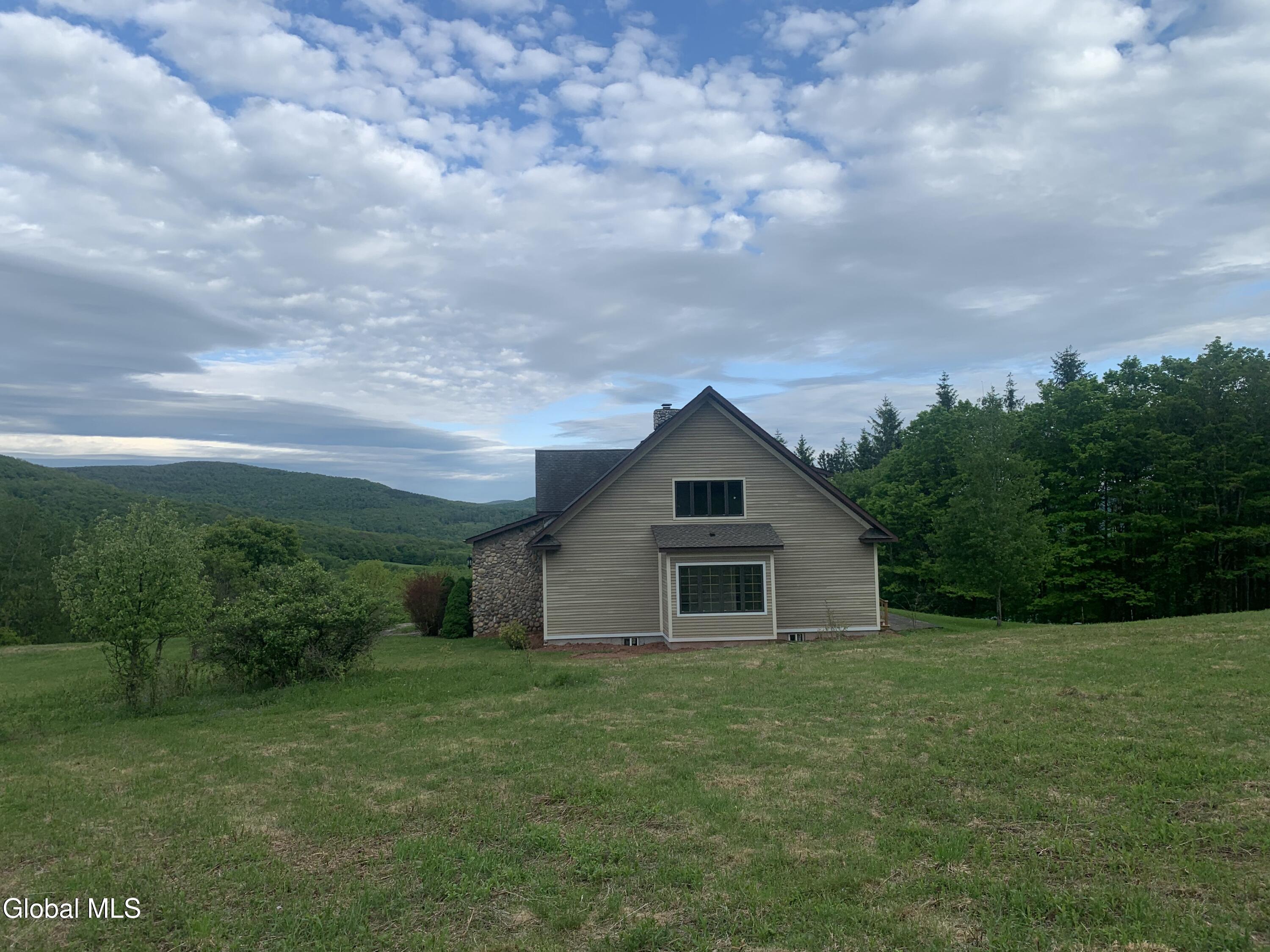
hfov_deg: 67.3
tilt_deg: +1.8
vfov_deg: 53.1
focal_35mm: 26
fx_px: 954
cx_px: 635
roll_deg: +1.8
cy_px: 476
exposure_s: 1/1427
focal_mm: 4.25
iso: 25
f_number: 1.8
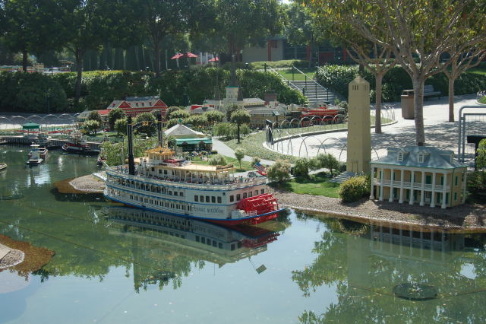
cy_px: 162
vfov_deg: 29.8
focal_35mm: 45
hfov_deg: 43.6
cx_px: 243
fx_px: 607
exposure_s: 1/160
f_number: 6.3
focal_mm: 30
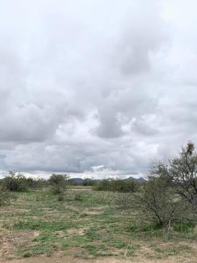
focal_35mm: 41
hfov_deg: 35.1
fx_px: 311
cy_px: 199
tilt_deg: -0.8
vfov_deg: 44.2
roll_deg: +0.2
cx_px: 98
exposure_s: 1/2075
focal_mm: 4.25
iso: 25
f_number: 1.8
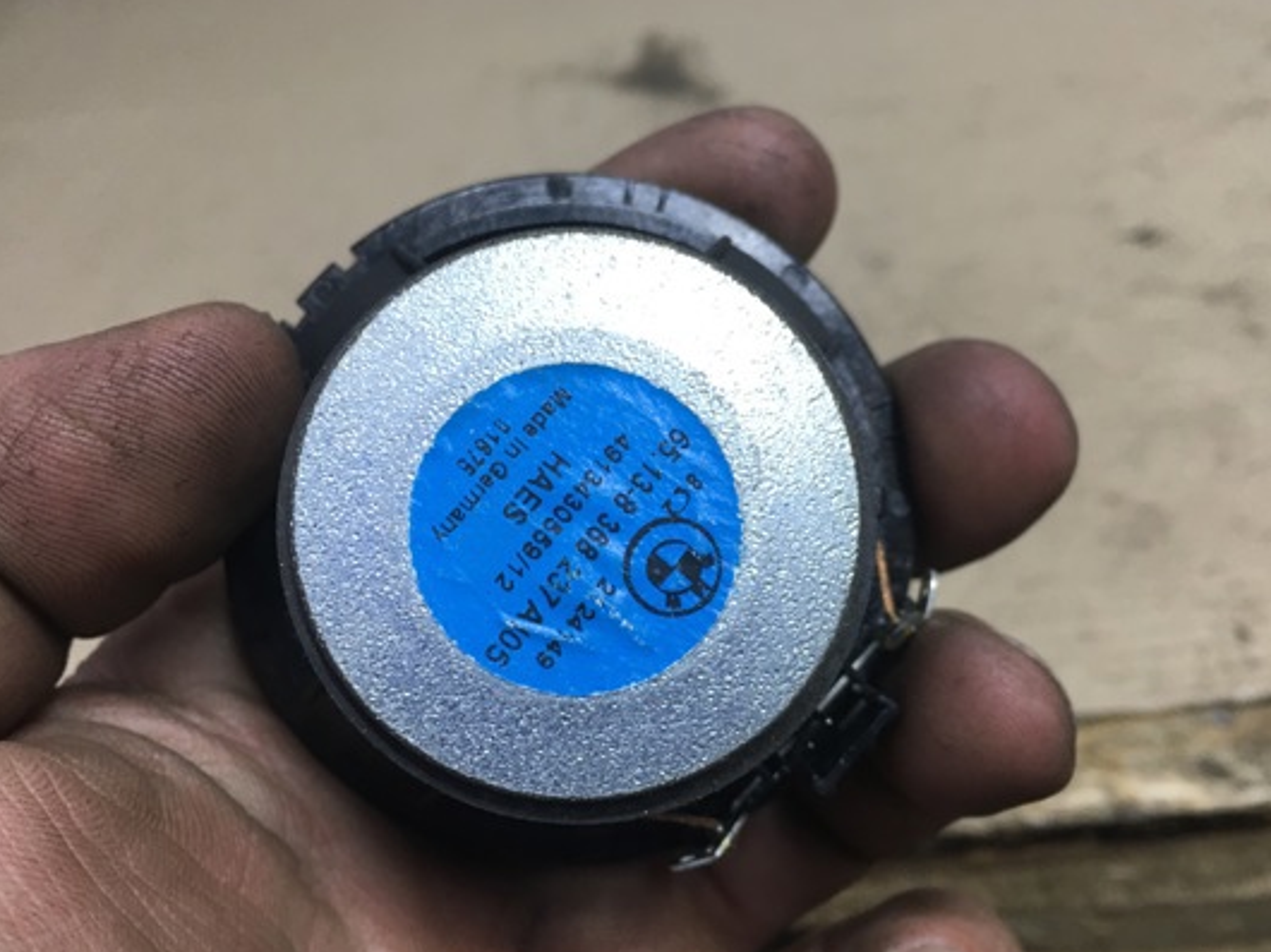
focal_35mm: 35
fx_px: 1285
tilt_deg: -36.3
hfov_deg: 52.6
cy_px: 522
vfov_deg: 40.6
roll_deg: +7.8
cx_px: 676
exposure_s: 1/33
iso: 50
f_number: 2.2
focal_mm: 4.15
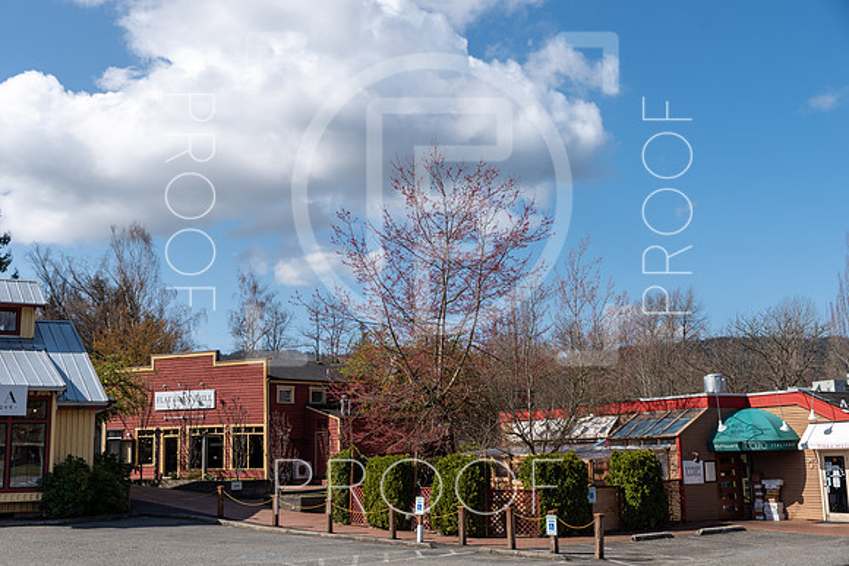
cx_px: 424
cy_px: 283
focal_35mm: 40
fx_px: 944
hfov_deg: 48.4
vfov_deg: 33.4
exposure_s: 1/500
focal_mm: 40
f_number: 7.1
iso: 100
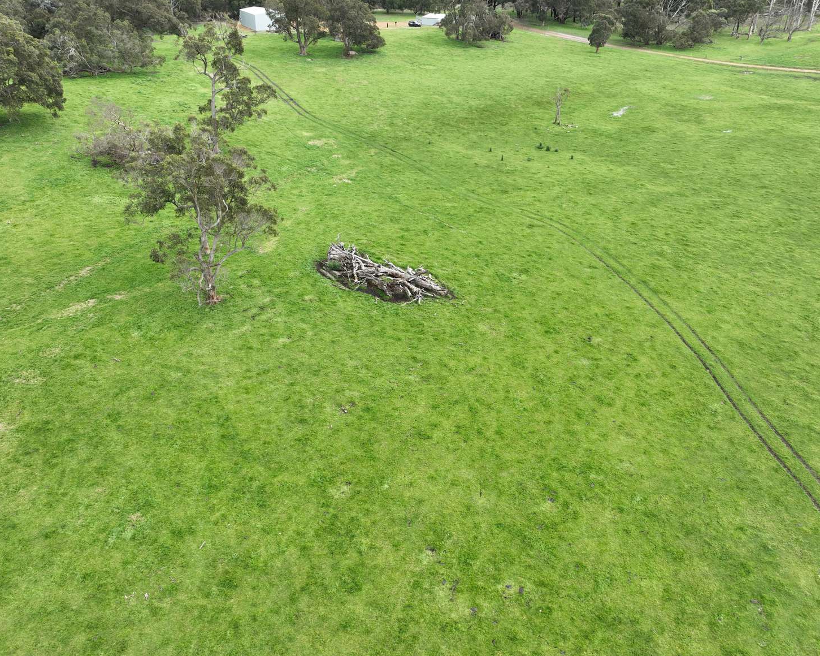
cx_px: 405
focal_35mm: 31
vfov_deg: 46.9
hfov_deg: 57.2
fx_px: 752
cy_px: 386
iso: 100
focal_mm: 12.29
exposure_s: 1/500
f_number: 2.8
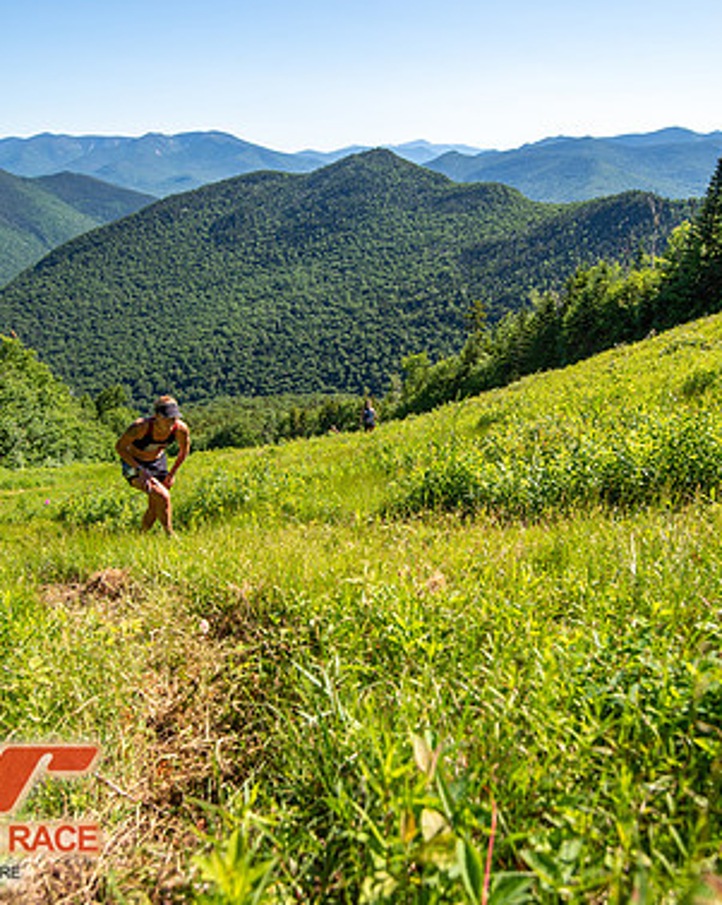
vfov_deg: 66.1
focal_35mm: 26
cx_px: 389
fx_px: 695
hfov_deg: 54.8
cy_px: 449
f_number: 5
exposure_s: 1/400
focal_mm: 18
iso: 100
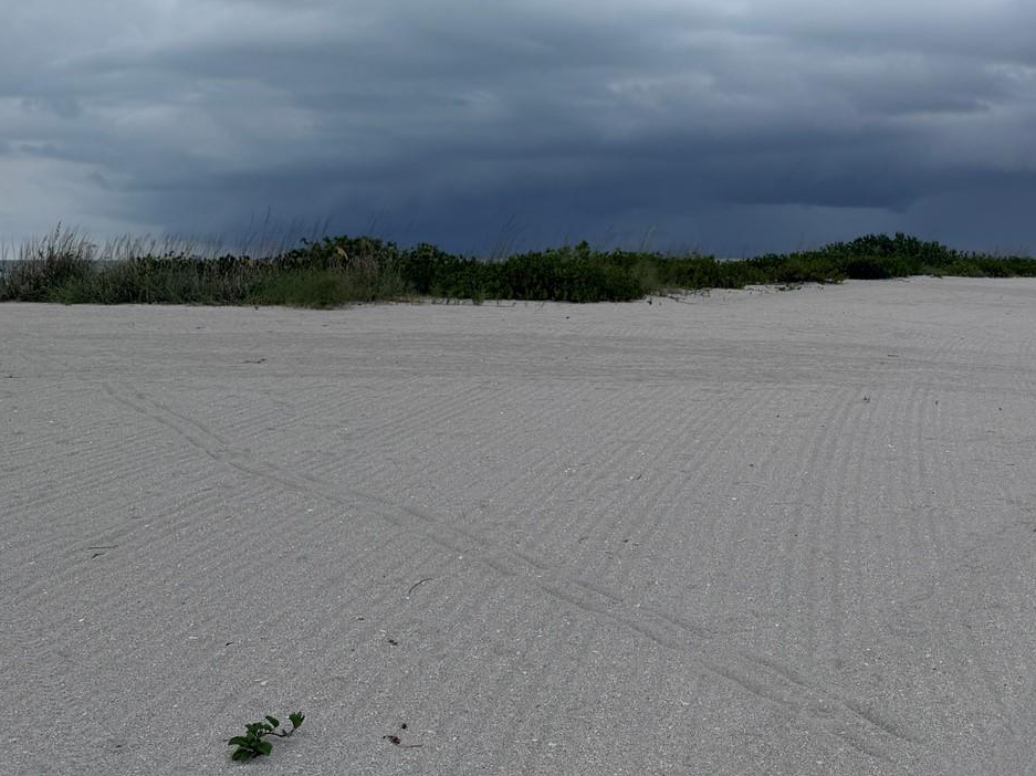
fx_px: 1227
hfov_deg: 45.2
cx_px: 684
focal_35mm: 41
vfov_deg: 33.7
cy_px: 117
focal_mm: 6.76
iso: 80
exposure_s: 1/1032
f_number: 1.78
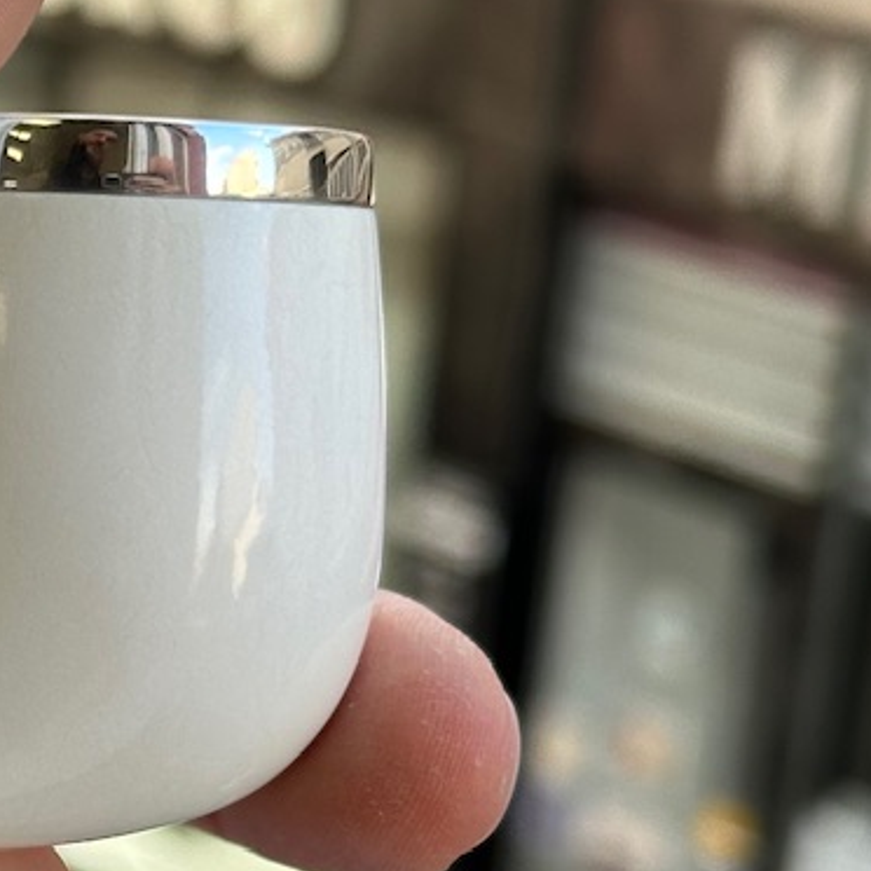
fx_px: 4156
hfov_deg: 11.3
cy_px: 651
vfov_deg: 11.9
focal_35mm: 146
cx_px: -613
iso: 64
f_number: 1.78
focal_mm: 6.86
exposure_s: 1/463
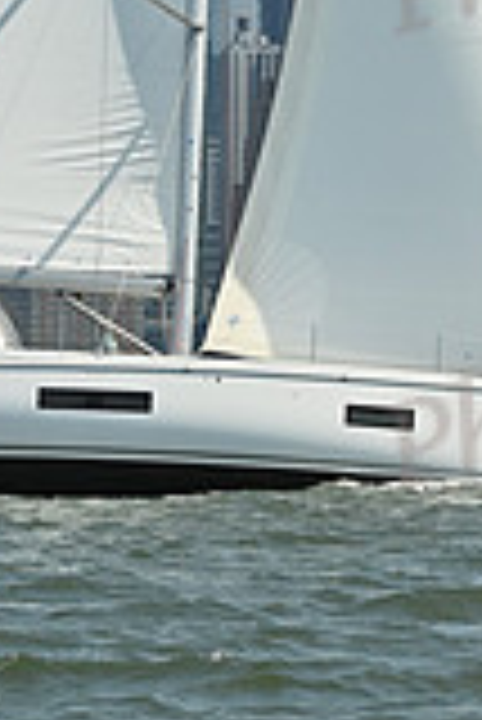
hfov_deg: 3.7
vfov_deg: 5.5
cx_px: 155
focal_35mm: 370
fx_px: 7414
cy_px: -252
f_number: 10
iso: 320
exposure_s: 1/1250
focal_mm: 102
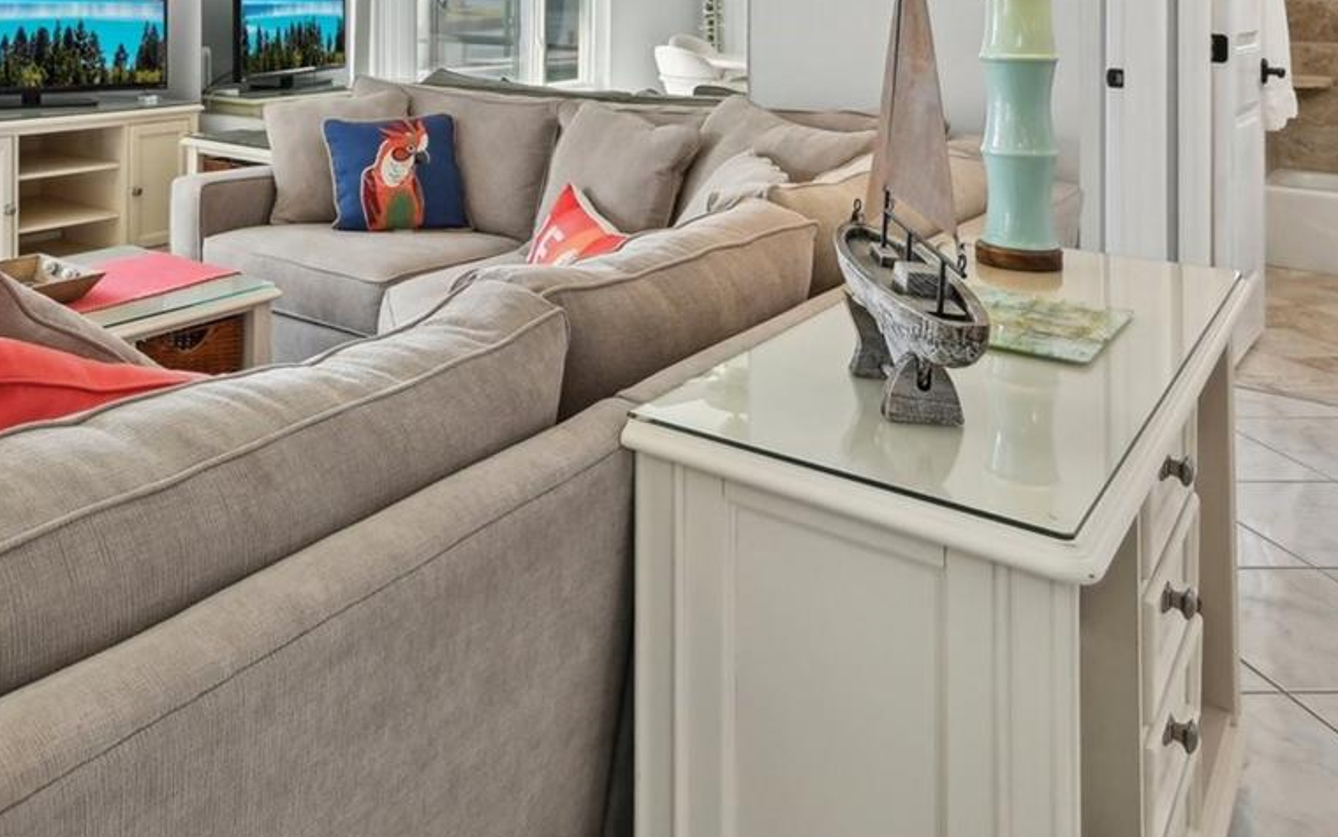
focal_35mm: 30
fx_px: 1094
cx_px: 359
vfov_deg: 36.7
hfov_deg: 60.0
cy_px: -34
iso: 400
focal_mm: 14
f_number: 8
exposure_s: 1/200
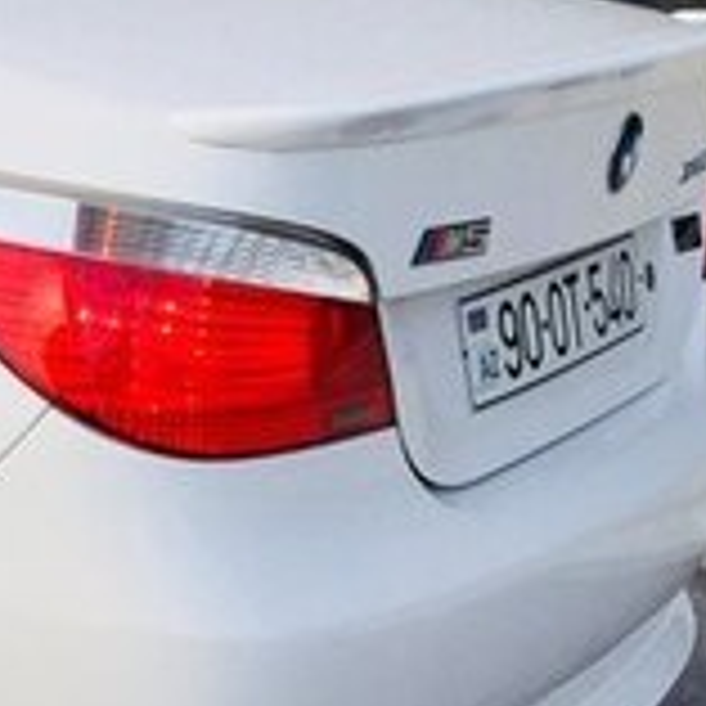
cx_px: -630
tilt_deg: -12.6
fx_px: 2492
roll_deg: -3.6
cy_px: 236
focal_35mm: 108
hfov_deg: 14.0
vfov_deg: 16.1
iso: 32
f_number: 2.2
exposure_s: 1/157
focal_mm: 4.15
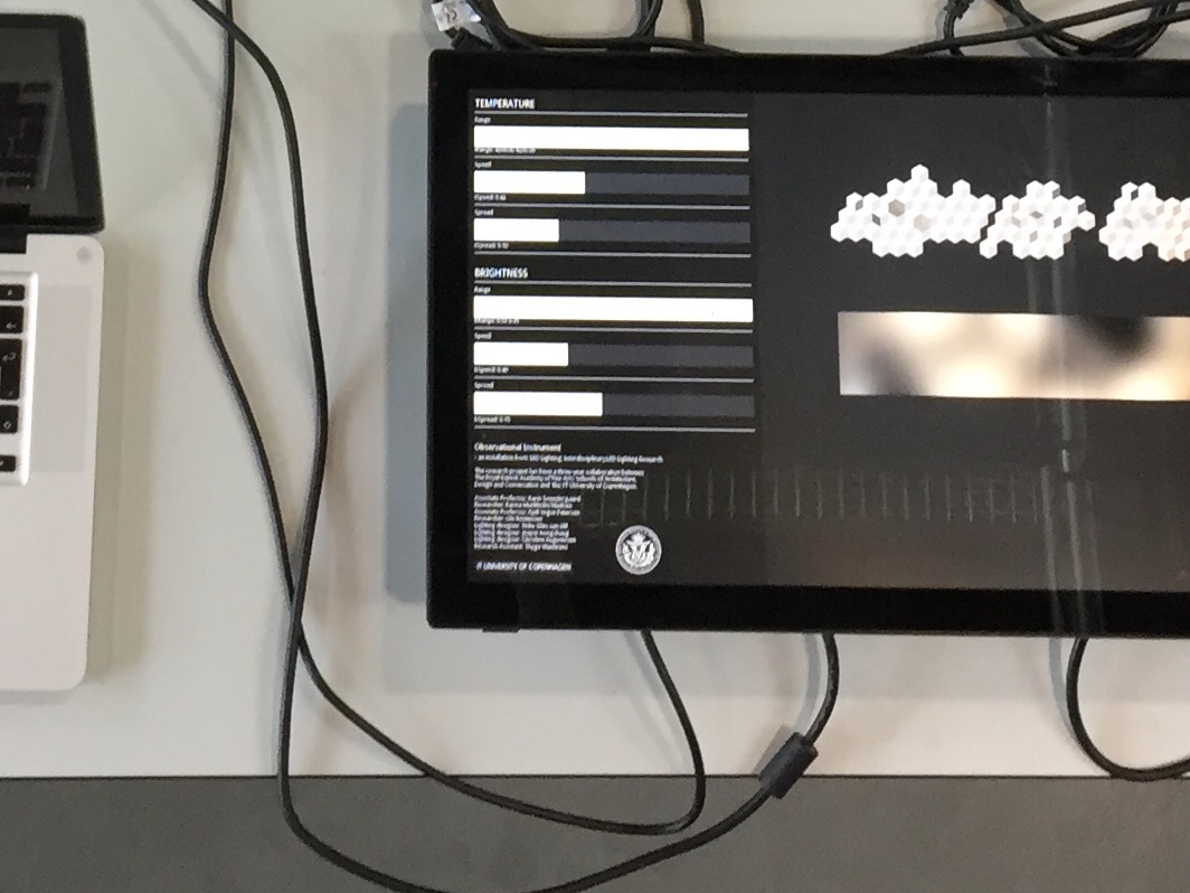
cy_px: -416
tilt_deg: -74.7
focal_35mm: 89
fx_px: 3060
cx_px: 380
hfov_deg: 21.9
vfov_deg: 15.4
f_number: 2.2
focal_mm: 4.15
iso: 80
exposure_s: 1/33
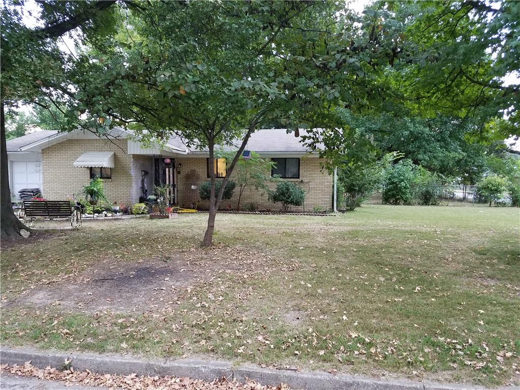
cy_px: 195
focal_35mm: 26
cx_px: 260
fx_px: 391
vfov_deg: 53.1
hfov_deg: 67.3
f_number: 1.7
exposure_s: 1/60
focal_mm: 4.2
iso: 160
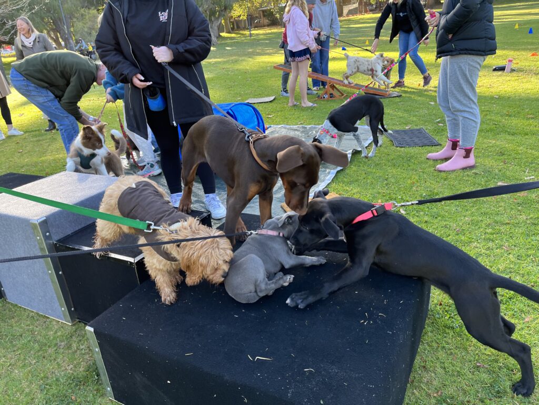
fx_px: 405
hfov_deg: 67.3
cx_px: 270
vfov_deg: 53.1
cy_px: 202
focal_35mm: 26
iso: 40
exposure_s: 1/143
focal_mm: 5.1
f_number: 1.6
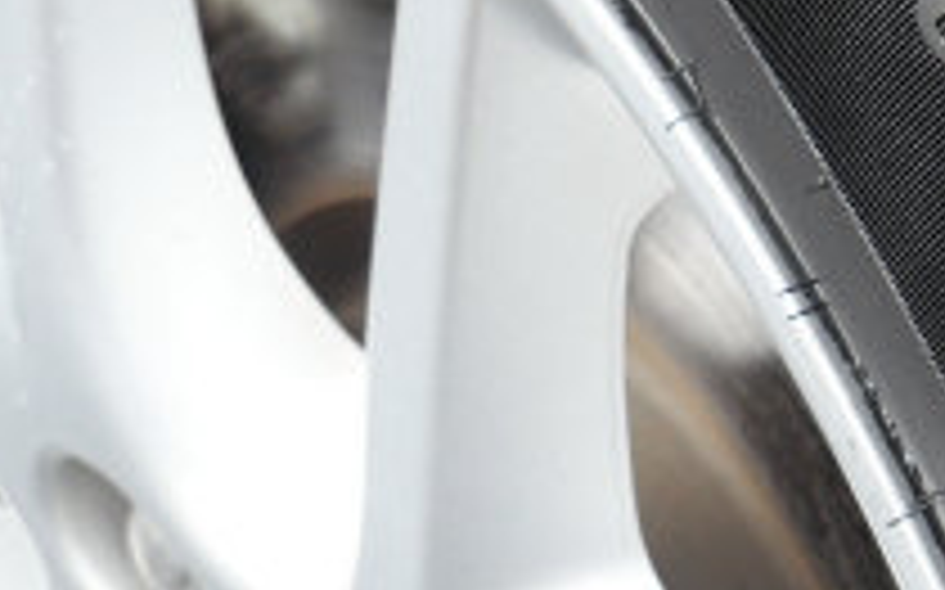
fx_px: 5328
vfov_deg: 6.3
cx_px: 1467
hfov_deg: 9.8
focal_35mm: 207
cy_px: 342
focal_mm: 20
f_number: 4.1
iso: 200
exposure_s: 1/60
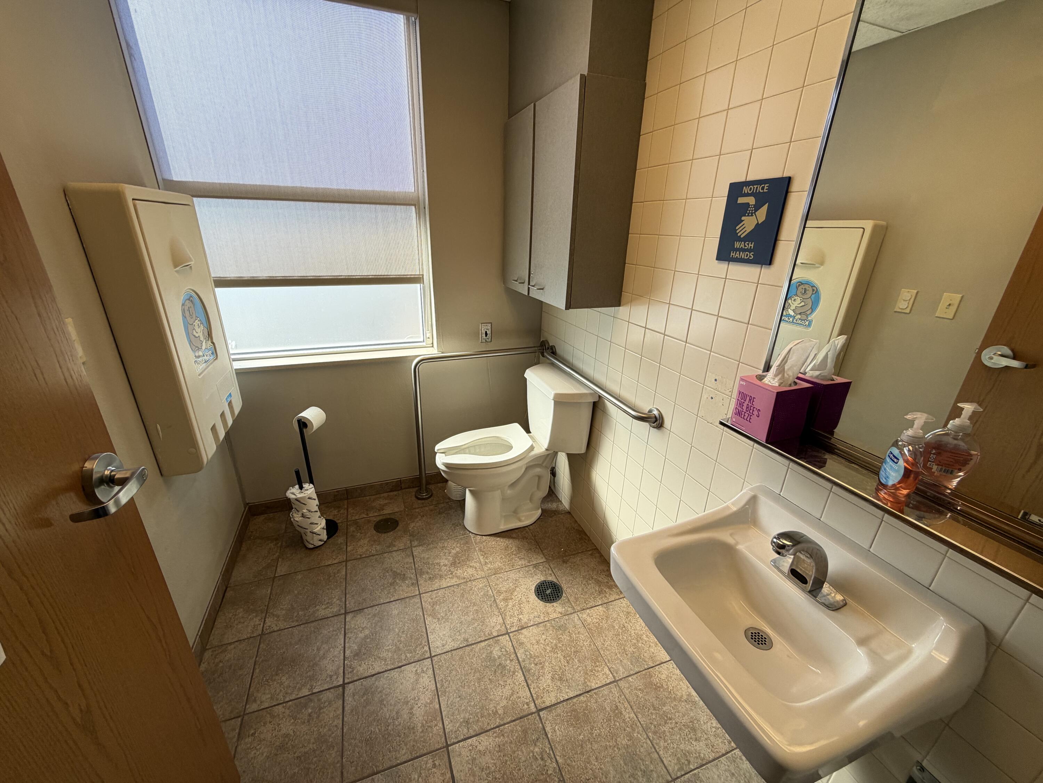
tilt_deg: -20.8
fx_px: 422
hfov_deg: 102.1
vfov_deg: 85.7
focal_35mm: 14
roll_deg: -1.1
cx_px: 522
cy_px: 392
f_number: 2.2
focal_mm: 2.22
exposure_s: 1/120
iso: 50
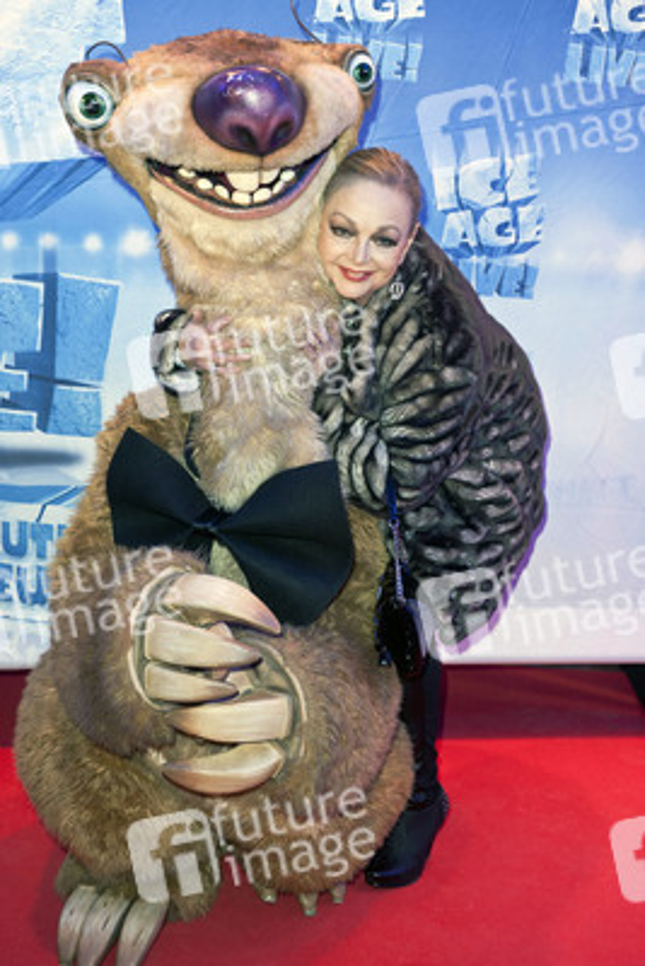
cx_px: 322
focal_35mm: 60
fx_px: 1611
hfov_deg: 22.6
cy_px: 483
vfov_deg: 33.4
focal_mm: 60
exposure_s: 1/200
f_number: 5.6
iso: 1600
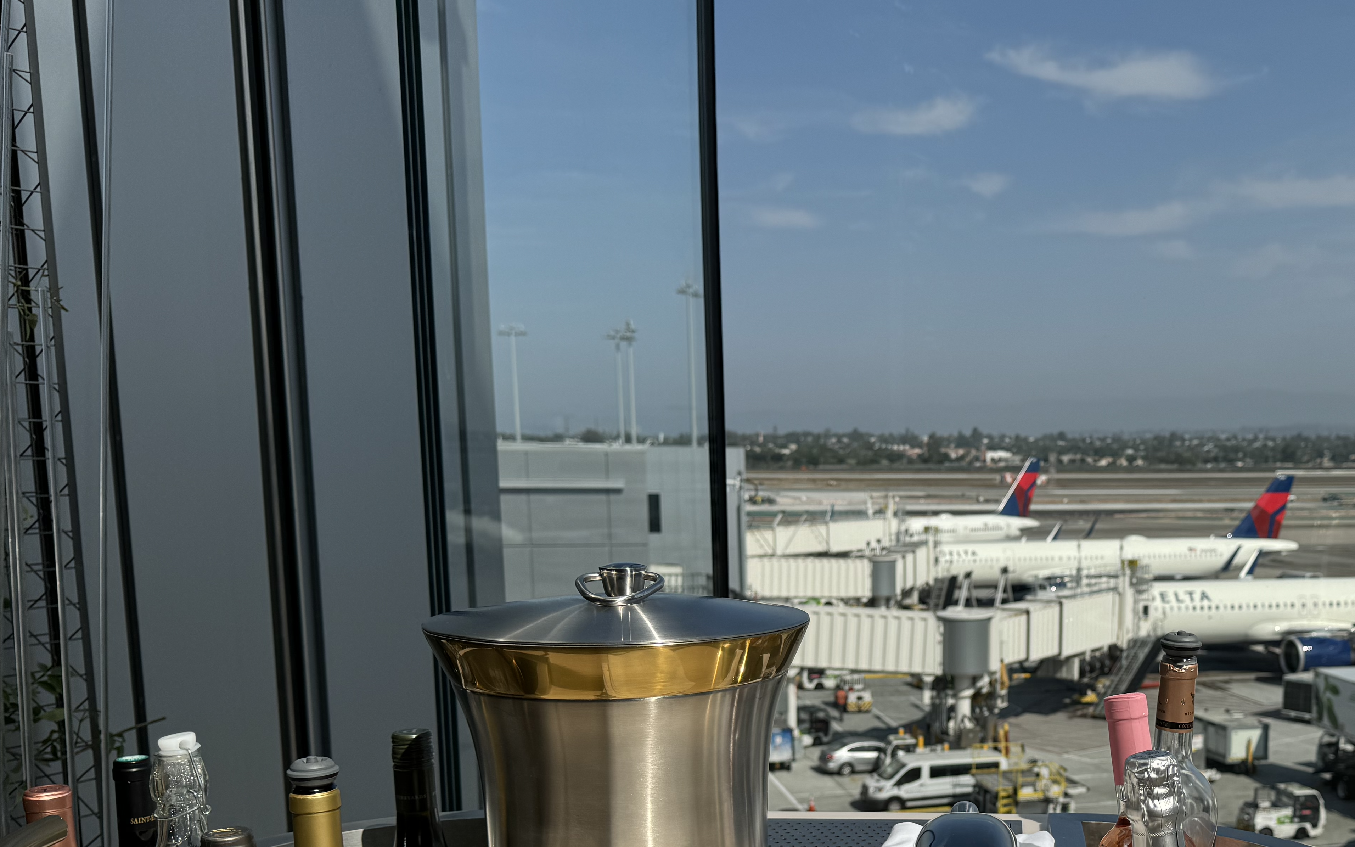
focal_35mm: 38
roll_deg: -0.2
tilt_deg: -9.8
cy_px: 679
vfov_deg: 32.6
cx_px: 946
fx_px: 1403
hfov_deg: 50.2
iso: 80
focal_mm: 6.76
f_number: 1.78
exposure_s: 1/9009
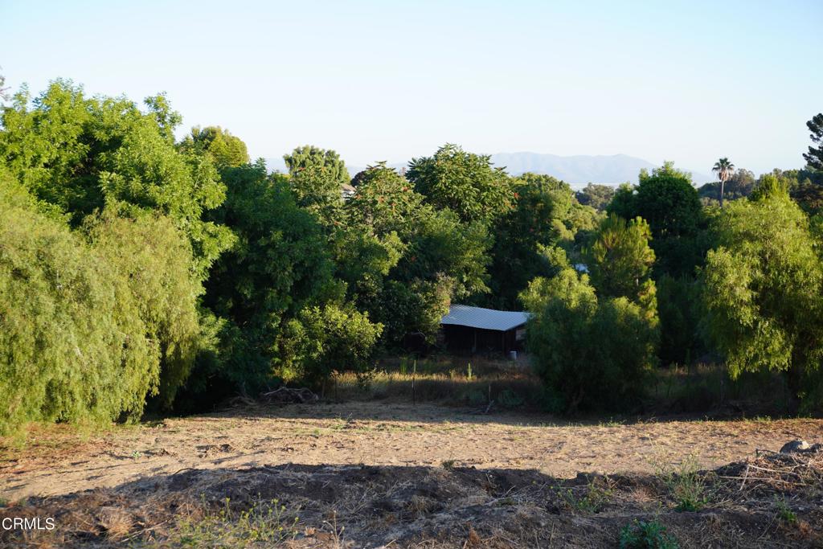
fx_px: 926
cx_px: 412
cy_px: 274
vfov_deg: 33.0
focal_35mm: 40
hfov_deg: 47.9
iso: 100
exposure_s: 1/160
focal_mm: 27
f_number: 5
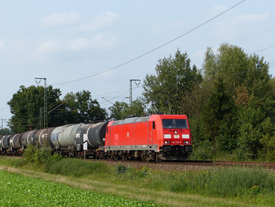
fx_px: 826
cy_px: 122
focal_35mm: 104
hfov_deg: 18.9
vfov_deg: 14.2
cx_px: 133
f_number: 4
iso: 100
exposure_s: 1/800
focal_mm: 14.5
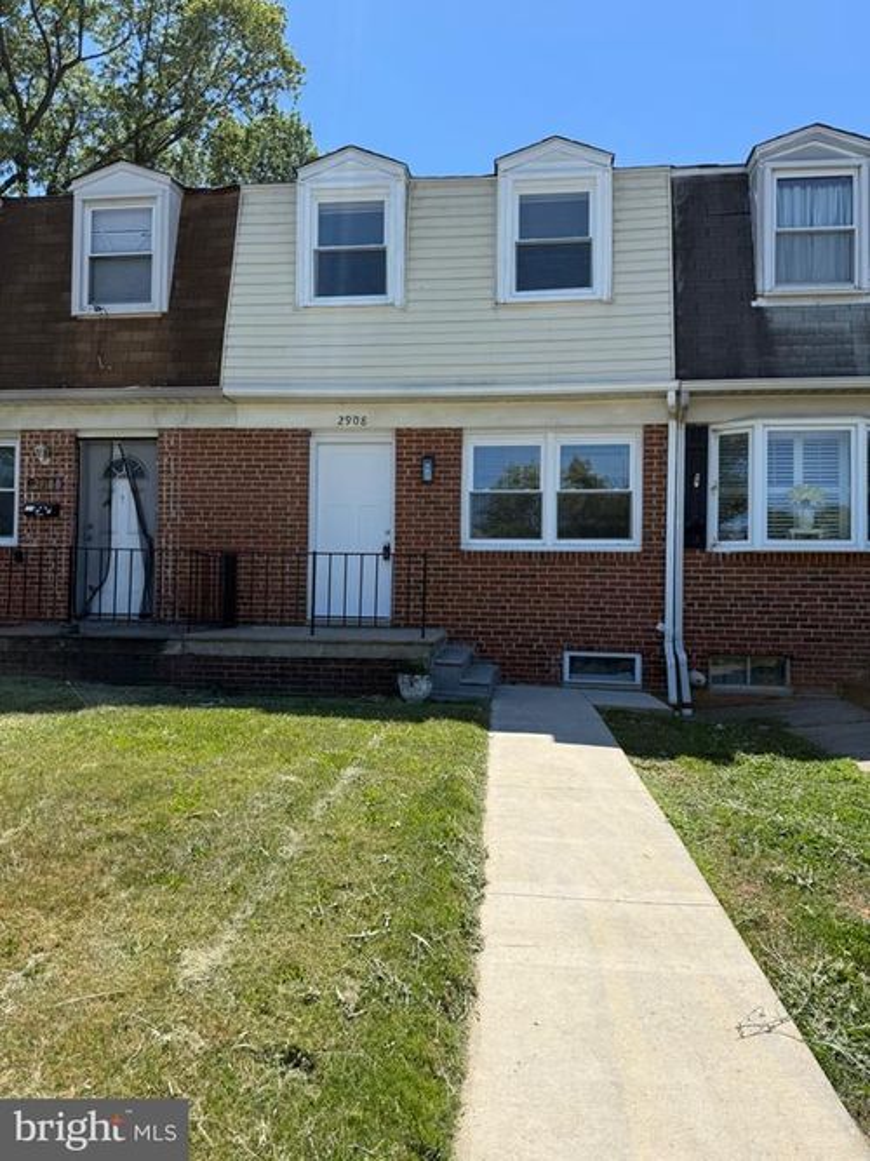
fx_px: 805
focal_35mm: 24
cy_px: 580
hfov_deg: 56.8
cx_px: 435
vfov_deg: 71.6
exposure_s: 1/3425
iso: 80
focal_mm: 6.76
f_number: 1.78
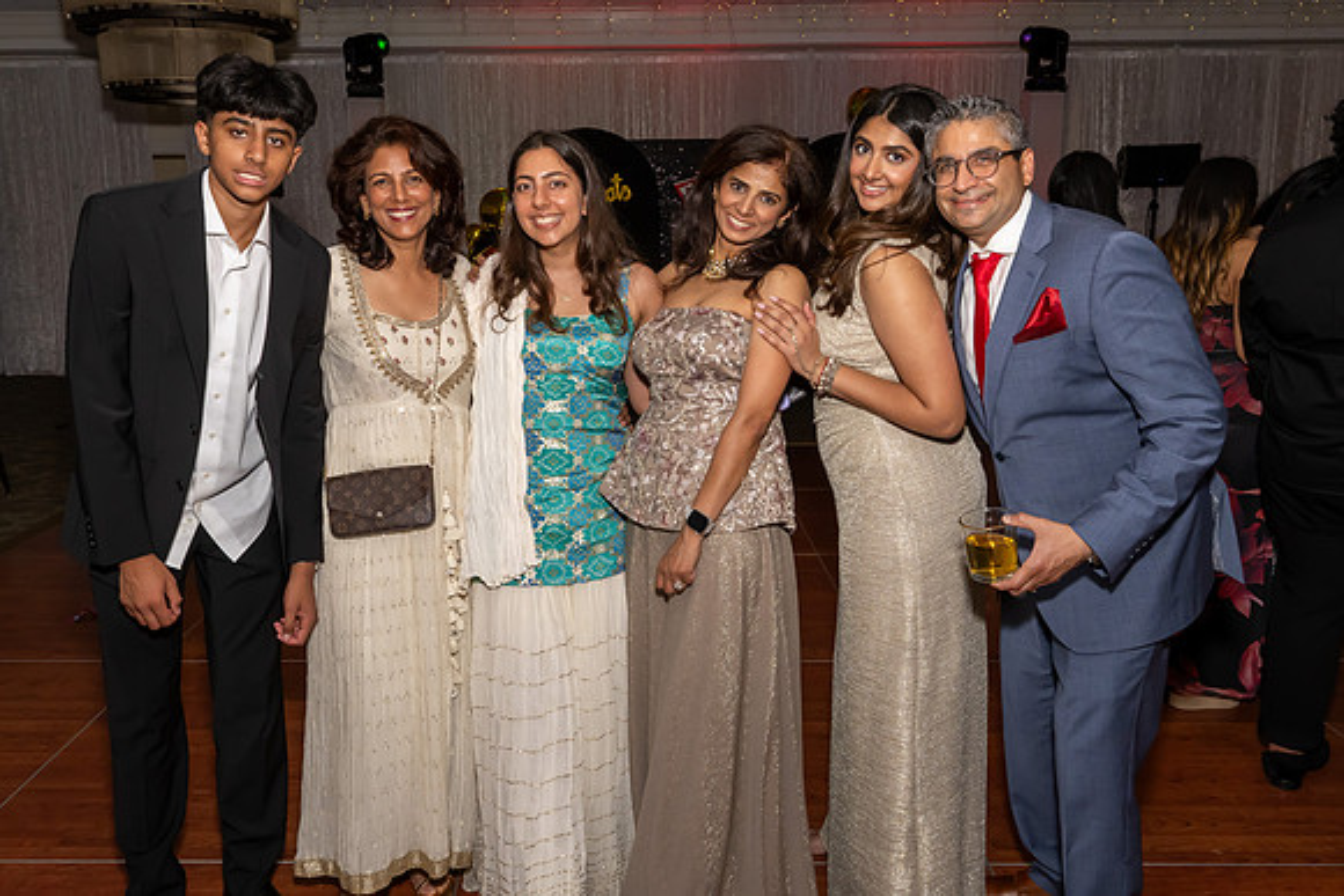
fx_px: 1062
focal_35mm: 28
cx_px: 633
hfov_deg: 64.6
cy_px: 410
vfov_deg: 45.7
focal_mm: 17
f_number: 9
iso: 800
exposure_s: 1/250
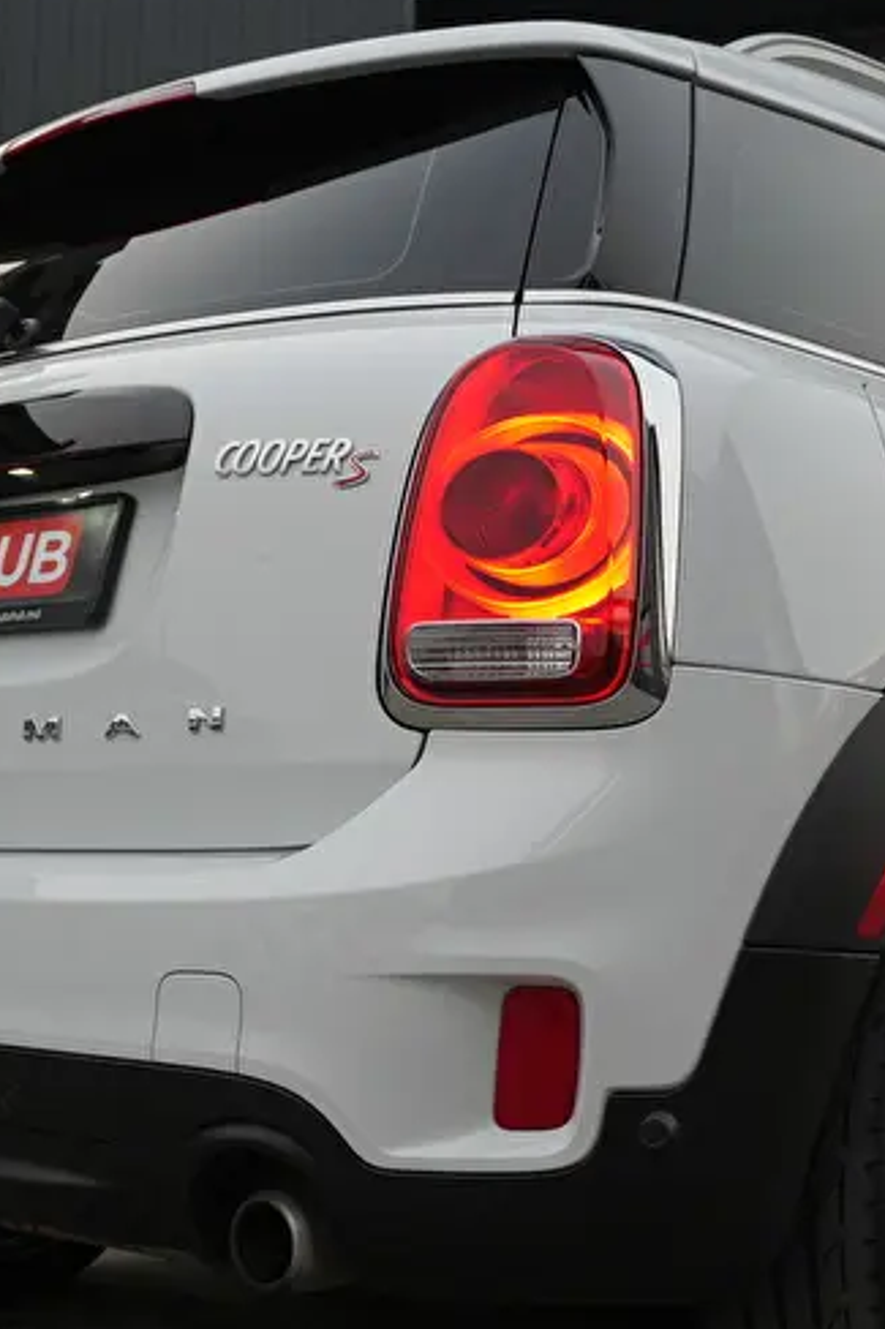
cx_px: 368
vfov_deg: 33.9
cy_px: 685
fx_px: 2177
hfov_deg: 23.0
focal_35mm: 59
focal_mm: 24
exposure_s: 1/60
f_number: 4.5
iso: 200
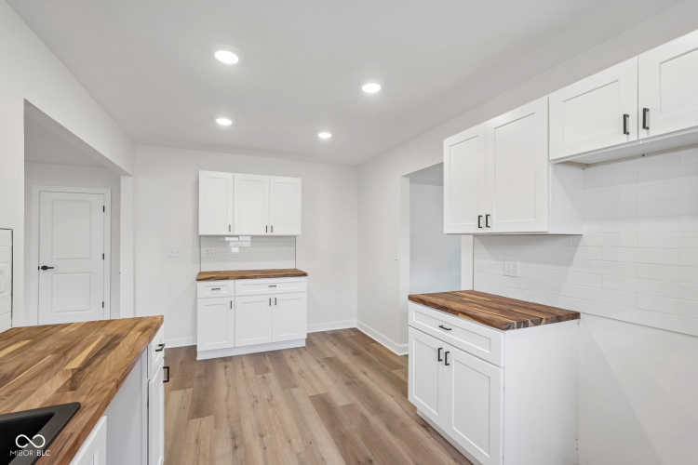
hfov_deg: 96.7
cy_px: 232
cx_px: 349
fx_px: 310
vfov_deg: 73.7
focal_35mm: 16
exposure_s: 1/30
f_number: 8
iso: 500
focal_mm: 16
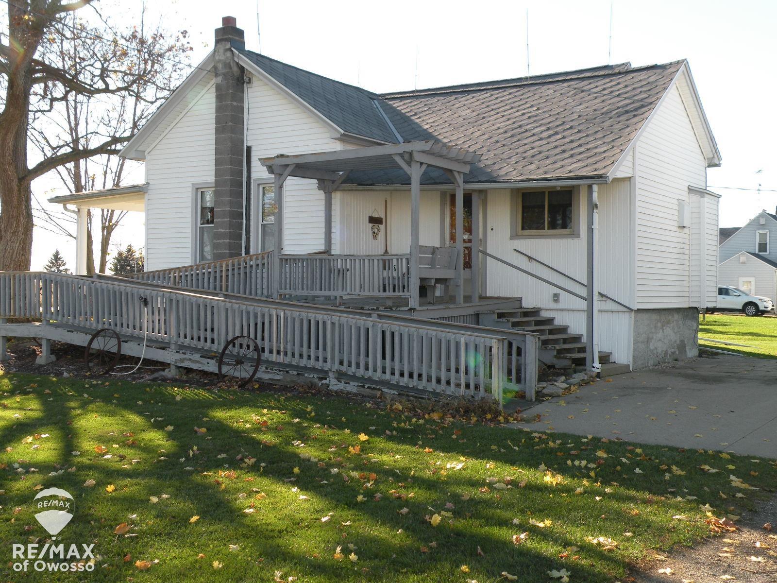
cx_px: 388
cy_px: 292
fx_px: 943
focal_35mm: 42
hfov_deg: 44.8
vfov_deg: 34.3
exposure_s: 1/128
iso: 64
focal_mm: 7.4
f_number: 4.5
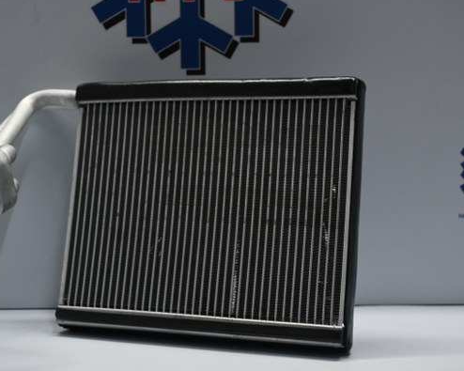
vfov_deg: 23.5
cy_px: 184
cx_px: 184
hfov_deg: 29.1
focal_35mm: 65
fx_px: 892
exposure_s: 1/60
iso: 720
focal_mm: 38
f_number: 5.6
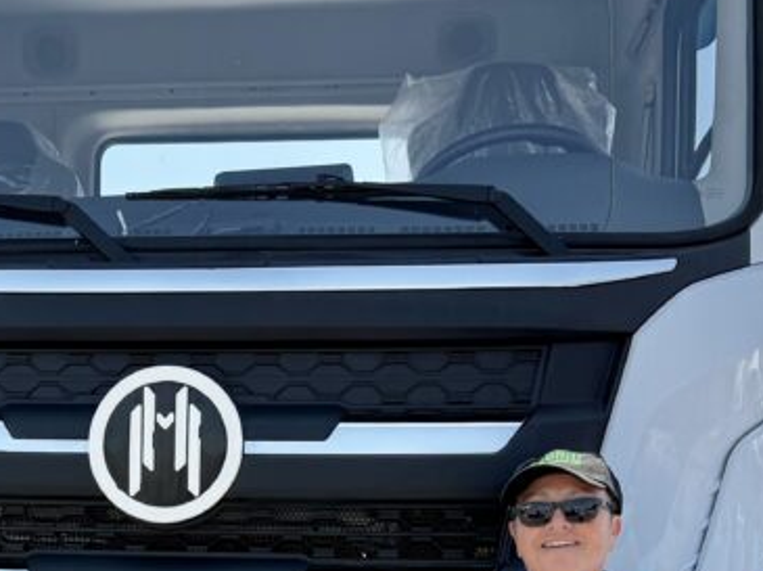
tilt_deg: -3.0
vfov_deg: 17.8
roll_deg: -0.3
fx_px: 1740
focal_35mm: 79
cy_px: 673
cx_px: 90
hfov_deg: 24.1
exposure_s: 1/2445
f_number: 1.78
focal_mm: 6.76
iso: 80
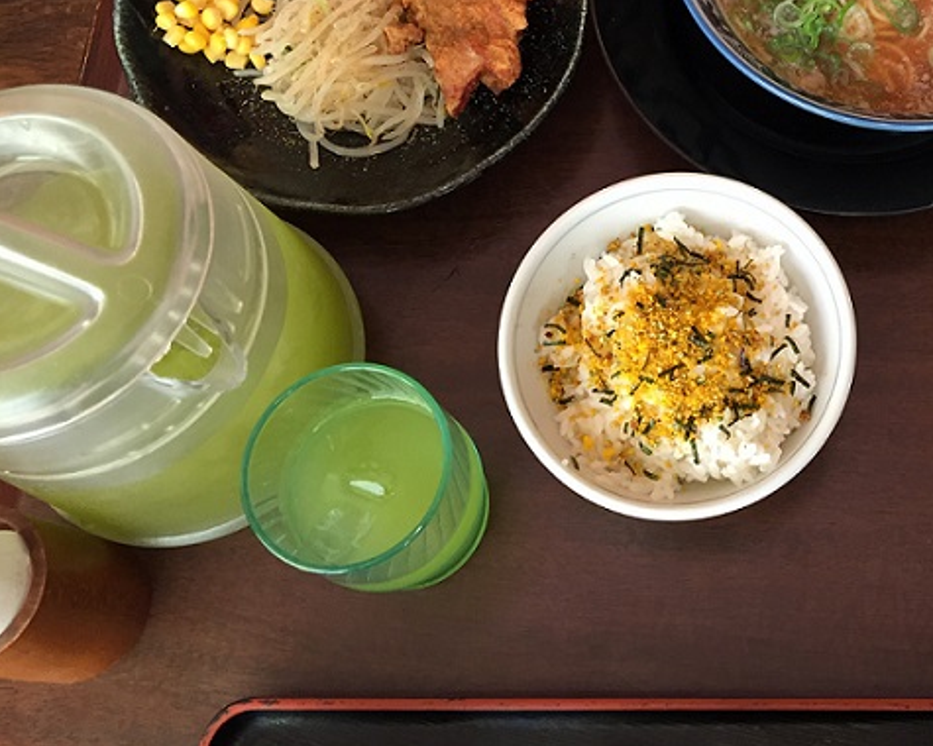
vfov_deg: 32.2
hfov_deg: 38.7
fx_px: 1270
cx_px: 752
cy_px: 188
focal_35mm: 46
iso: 50
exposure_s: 1/30
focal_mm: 4.15
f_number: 2.2
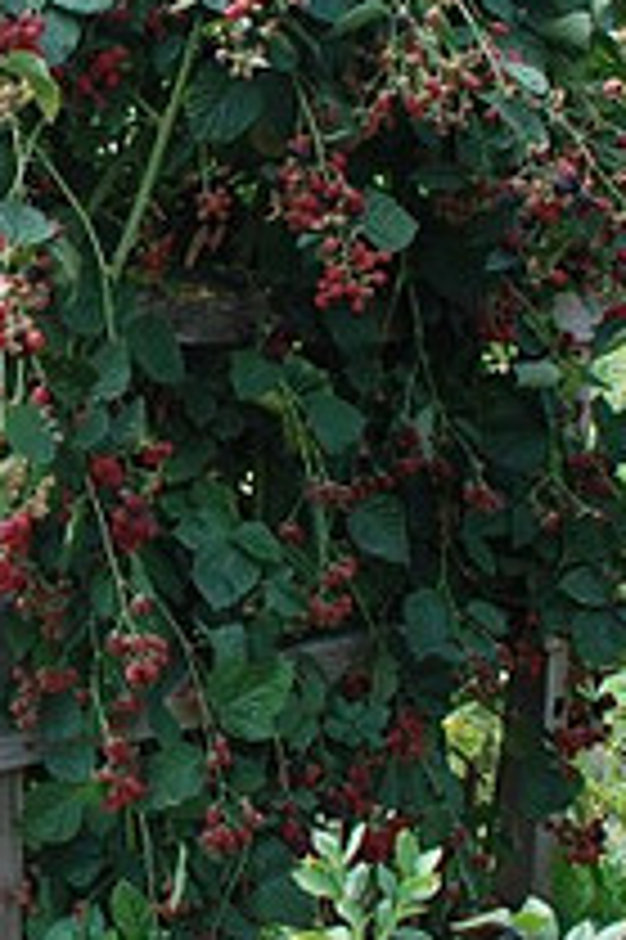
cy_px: 380
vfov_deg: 27.0
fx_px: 1959
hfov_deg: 17.3
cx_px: -144
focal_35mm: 75
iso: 100
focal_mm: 18
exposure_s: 1/125
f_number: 4
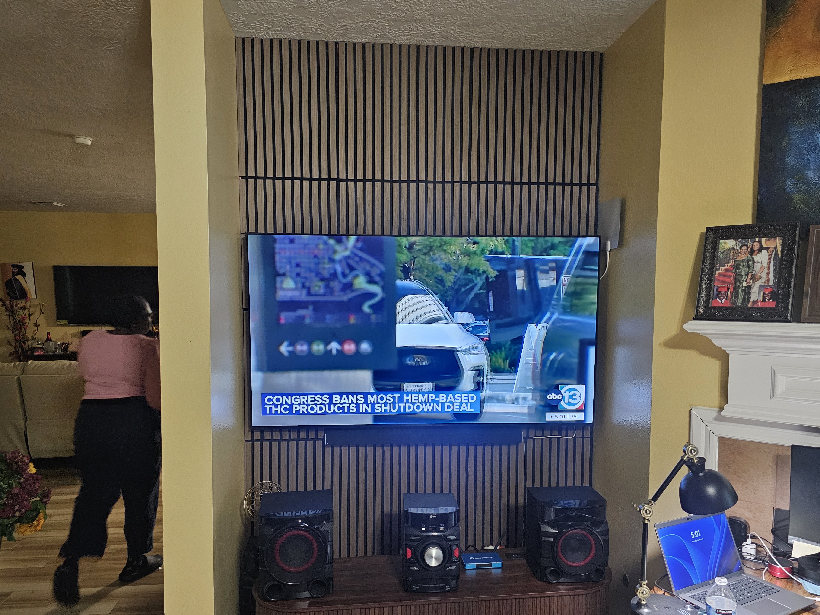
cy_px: 327
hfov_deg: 67.3
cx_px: 418
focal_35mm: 26
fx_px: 616
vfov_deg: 53.0
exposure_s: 1/60
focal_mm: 6.3
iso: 800
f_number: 1.7
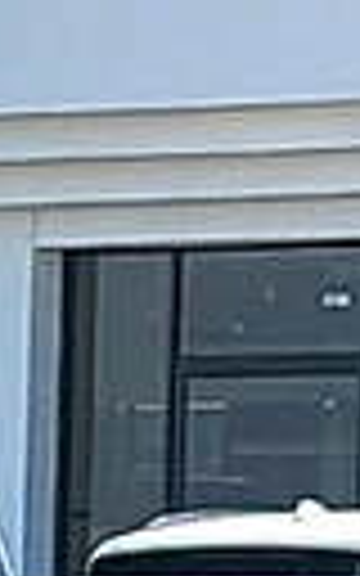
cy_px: 988
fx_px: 5808
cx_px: -774
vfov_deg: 5.6
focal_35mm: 370
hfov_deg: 3.5
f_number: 1.78
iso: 64
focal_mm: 6.86
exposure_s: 1/3759
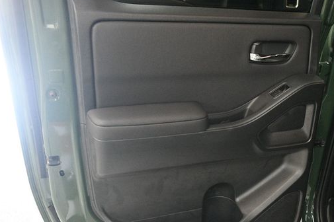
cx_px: 208
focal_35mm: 38
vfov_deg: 35.0
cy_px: 120
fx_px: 352
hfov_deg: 50.2
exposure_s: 1/60
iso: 3200
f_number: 3.5
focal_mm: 20
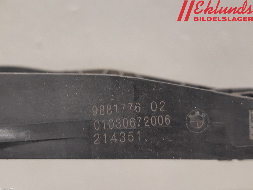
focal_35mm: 26
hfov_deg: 67.3
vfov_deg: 53.1
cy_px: 95
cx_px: 126
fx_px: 190
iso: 250
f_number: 1.7
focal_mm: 3.93
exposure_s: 1/33
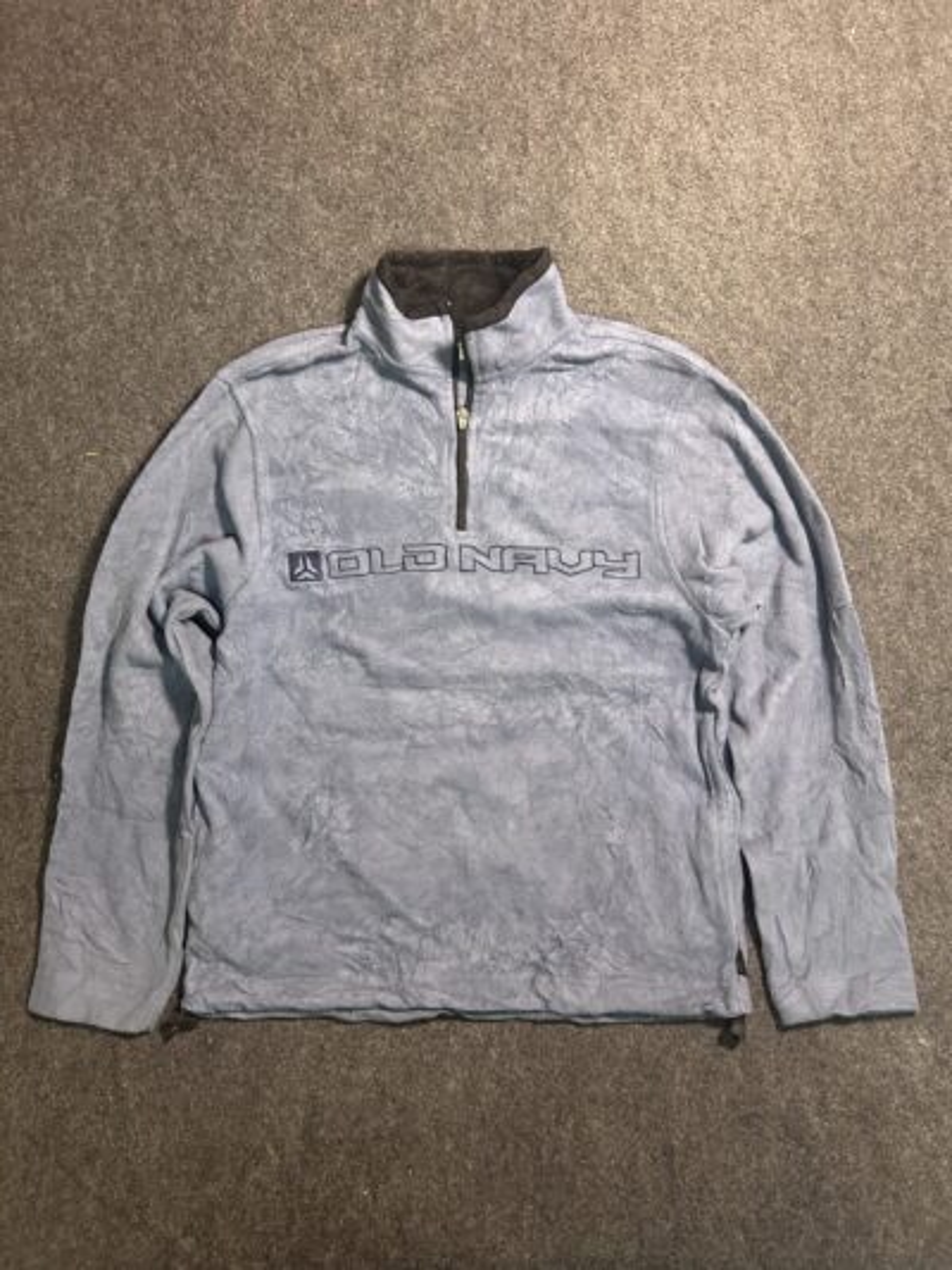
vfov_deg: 67.3
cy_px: 635
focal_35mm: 26
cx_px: 476
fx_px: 953
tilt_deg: -65.9
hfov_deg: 53.1
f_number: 1.5
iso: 250
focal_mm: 5.7
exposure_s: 1/50
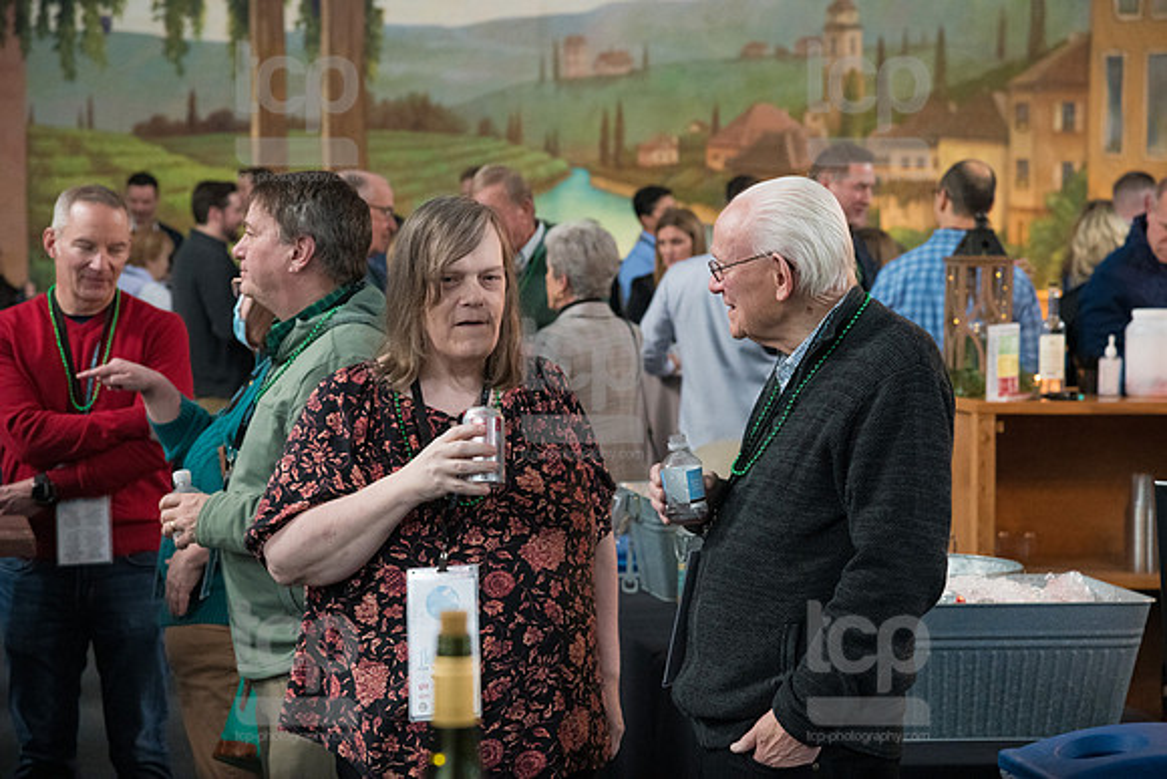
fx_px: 2983
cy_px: 390
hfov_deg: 22.1
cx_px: 584
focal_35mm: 92
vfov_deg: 14.9
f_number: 5.6
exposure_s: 1/250
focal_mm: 92
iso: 4000
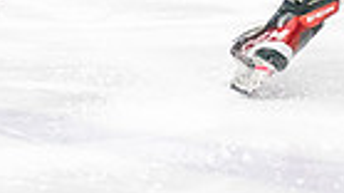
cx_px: -252
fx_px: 7922
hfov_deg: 2.5
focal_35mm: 869
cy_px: -220
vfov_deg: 1.4
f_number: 2.8
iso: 3200
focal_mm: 136
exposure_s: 1/1250
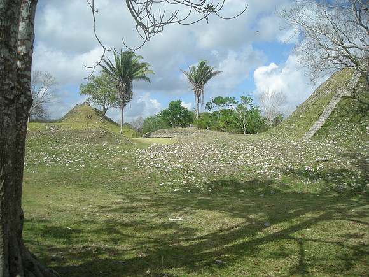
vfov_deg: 40.7
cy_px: 138
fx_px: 373
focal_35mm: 35
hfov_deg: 52.6
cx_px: 184
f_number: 5.7
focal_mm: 5.7
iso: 50
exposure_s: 1/270
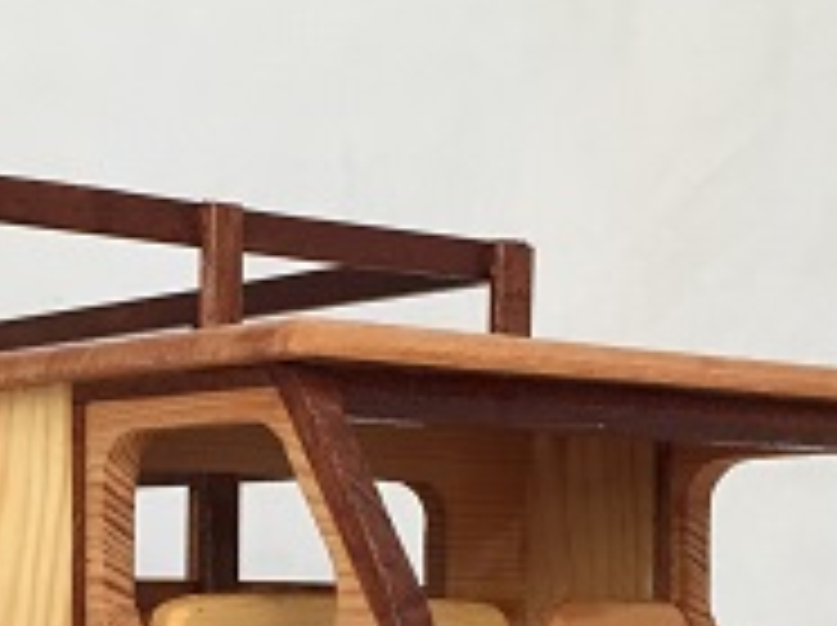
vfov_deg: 14.1
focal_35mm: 102
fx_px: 2463
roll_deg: -0.2
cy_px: 716
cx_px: 245
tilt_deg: -3.6
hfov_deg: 19.2
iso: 40
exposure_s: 1/33
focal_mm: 4.15
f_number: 2.2
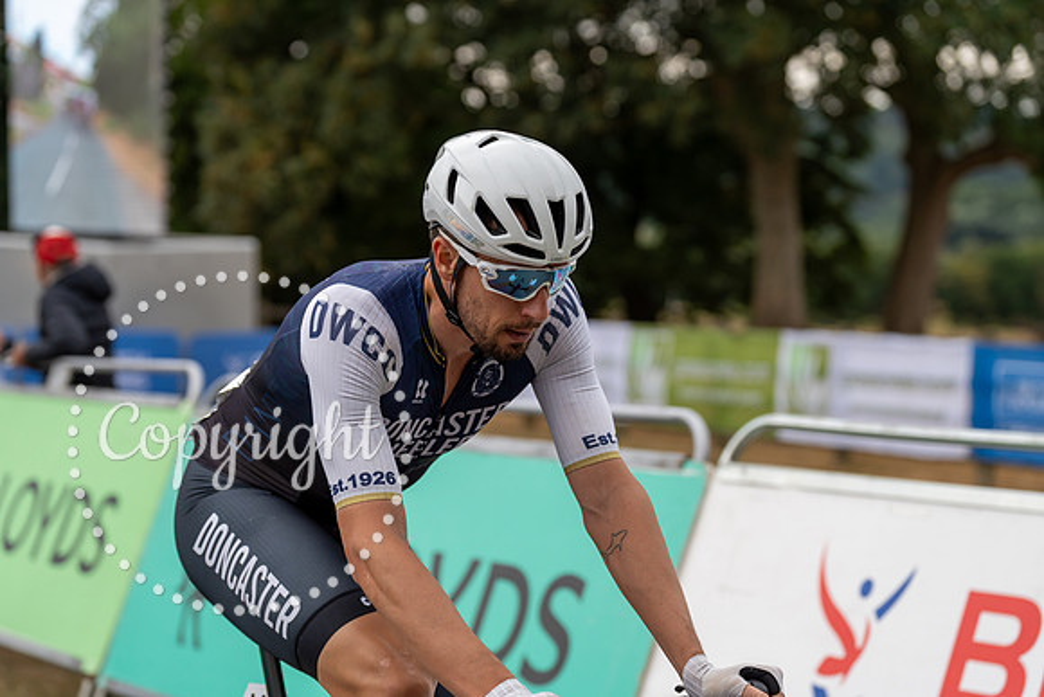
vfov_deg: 15.9
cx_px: 522
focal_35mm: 86
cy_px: 348
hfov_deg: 23.6
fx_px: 2494
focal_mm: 86
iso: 640
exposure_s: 1/1000
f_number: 3.5
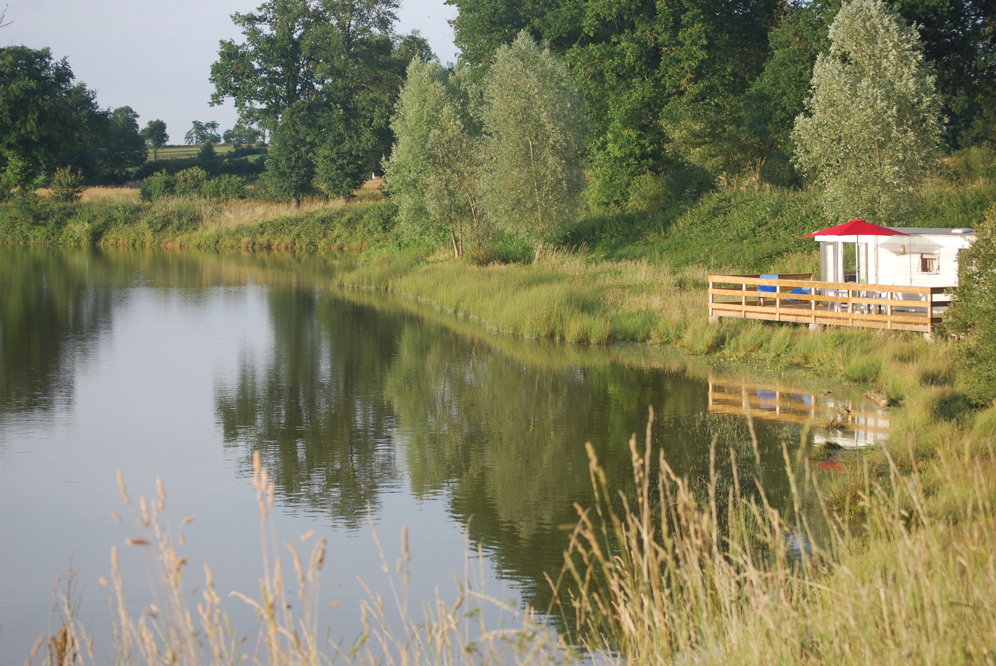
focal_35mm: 82
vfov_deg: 16.6
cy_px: 333
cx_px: 498
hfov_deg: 24.6
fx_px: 2285
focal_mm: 55
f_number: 5.6
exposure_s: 1/125
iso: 100
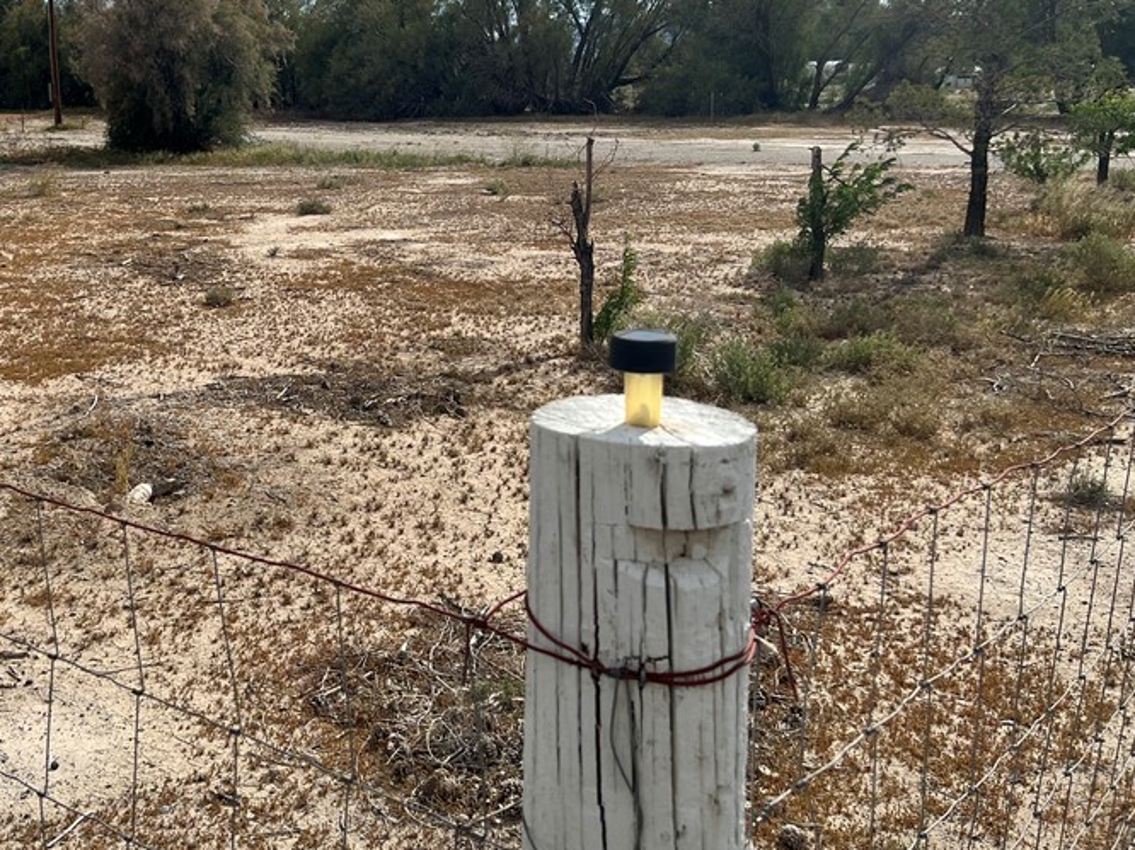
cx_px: 305
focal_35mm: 40
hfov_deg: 45.4
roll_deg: -0.5
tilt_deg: -11.9
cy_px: 288
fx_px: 1311
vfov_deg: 35.6
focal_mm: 5.7
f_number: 1.5
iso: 50
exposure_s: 1/8696
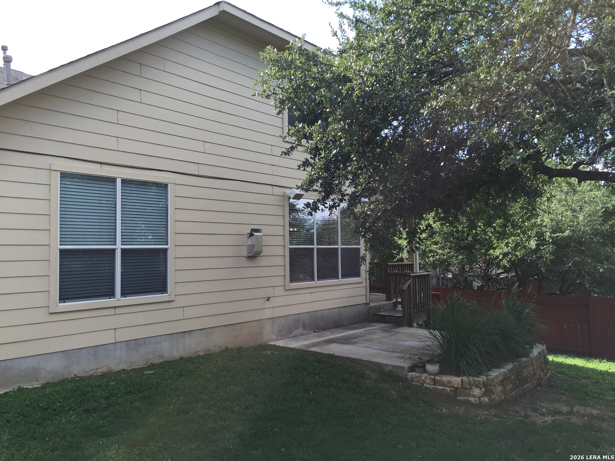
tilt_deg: +1.8
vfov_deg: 48.2
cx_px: 308
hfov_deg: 61.7
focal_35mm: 29
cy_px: 230
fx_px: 515
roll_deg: -1.4
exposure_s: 1/370
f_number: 2.2
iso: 32
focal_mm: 4.15
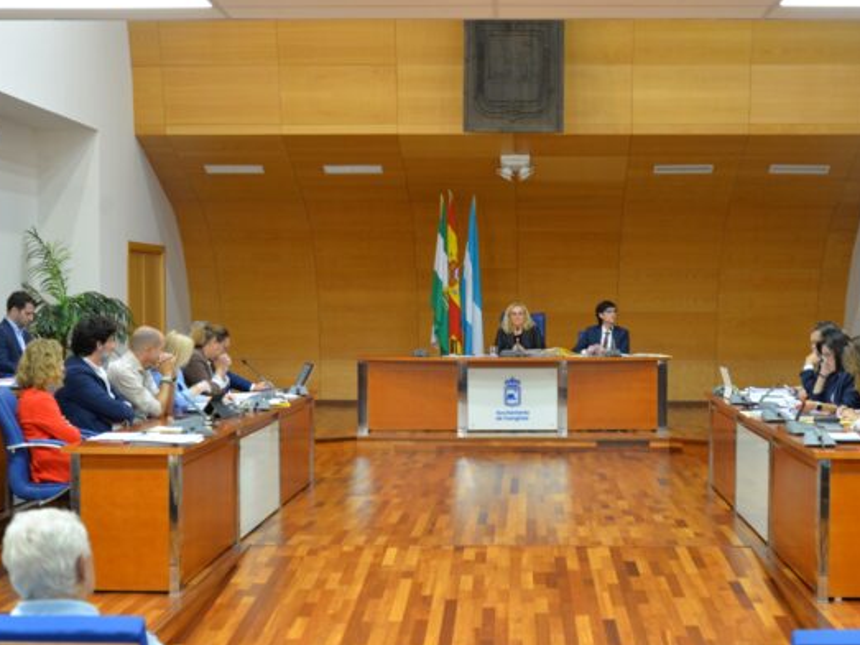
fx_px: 1590
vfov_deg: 22.9
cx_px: 495
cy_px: 361
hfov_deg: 30.2
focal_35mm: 64
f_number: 4.2
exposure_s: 1/30
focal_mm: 50
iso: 800
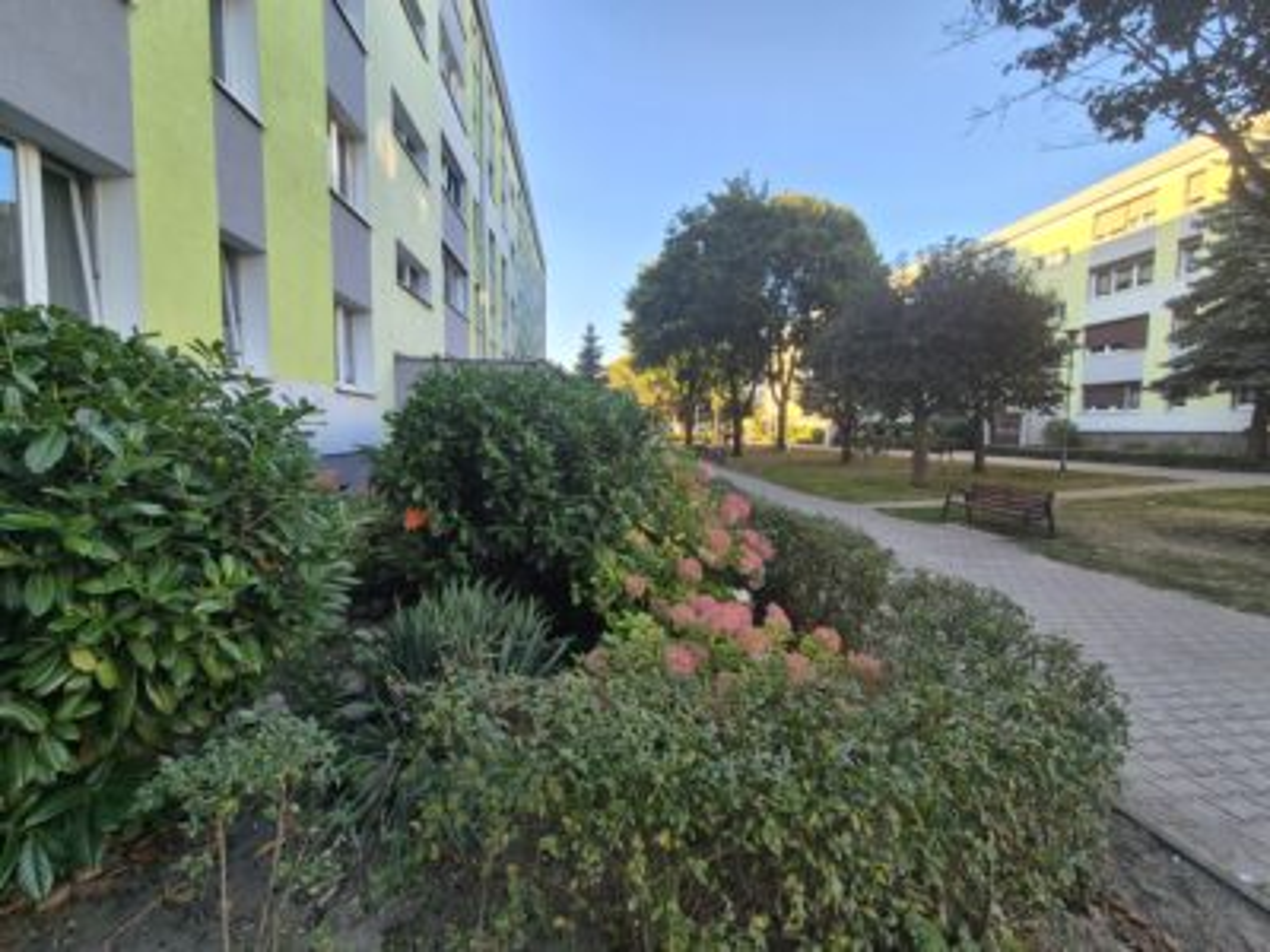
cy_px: 476
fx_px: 477
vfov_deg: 89.9
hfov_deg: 106.2
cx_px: 635
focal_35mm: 13
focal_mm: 2.2
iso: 50
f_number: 2.2
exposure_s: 1/264
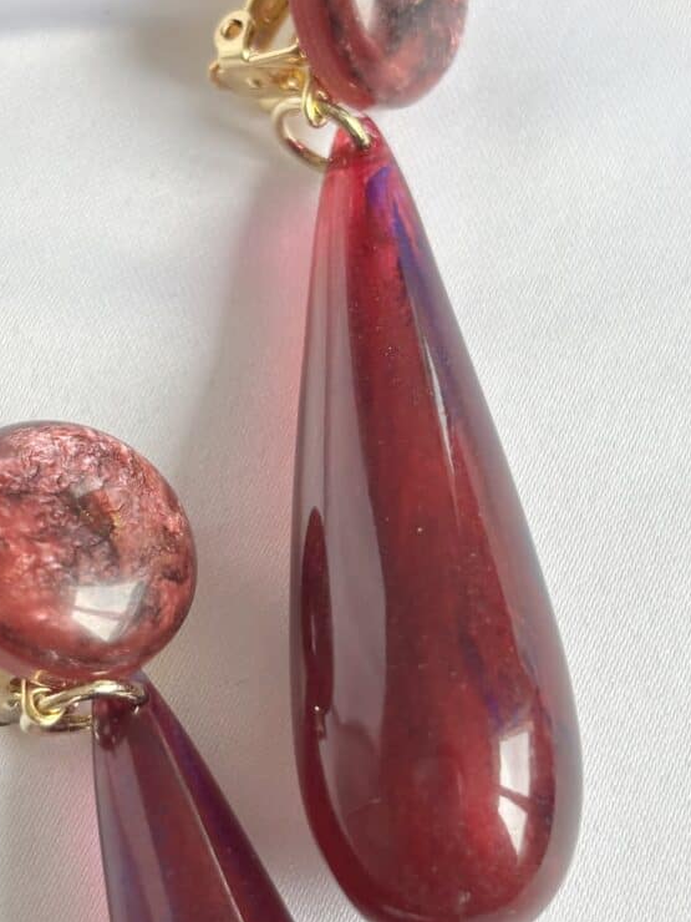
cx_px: 299
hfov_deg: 20.4
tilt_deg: -71.2
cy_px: 436
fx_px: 1916
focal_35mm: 72
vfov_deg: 27.0
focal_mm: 5.96
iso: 50
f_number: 1.6
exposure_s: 1/121
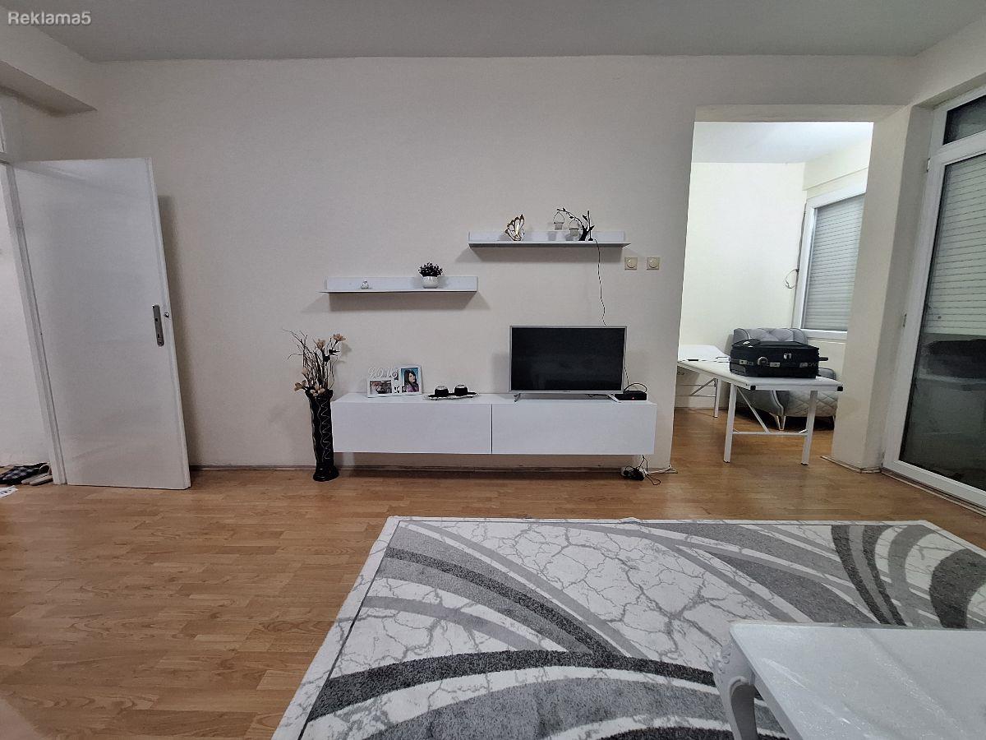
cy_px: 370
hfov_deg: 106.2
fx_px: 370
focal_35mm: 13
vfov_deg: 89.9
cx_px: 493
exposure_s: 1/25
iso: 160
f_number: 2.2
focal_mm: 1.74
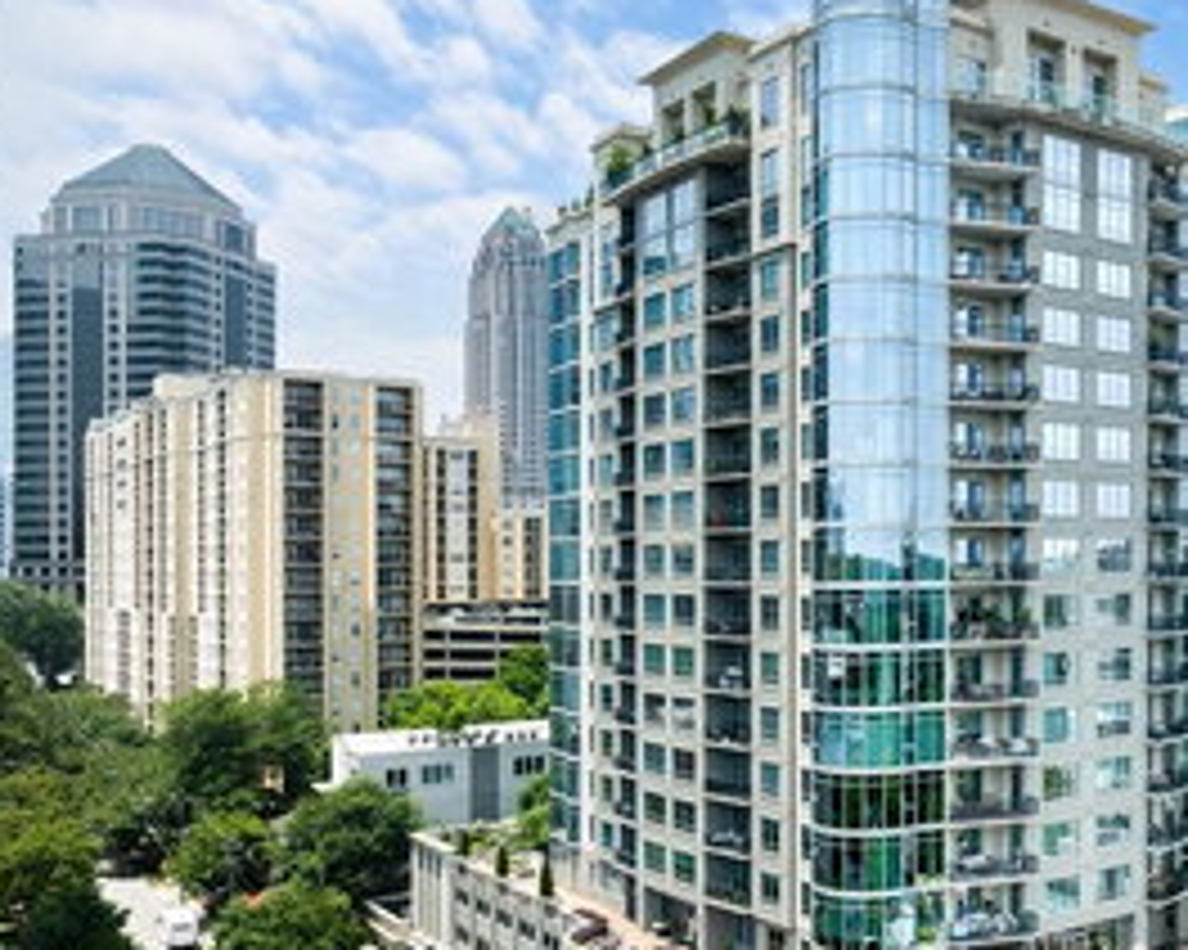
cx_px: 936
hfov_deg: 45.7
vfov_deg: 39.0
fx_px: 1336
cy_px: 567
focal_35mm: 38
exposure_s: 1/500
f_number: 2.8
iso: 100
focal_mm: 12.29
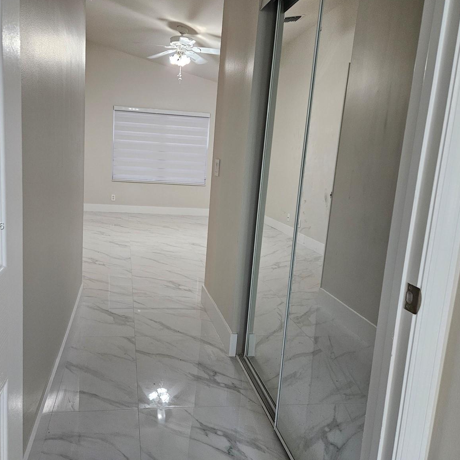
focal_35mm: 28
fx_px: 421
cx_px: 197
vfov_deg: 57.3
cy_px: 226
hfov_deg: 57.1
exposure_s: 1/120
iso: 500
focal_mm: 5.4
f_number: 1.8
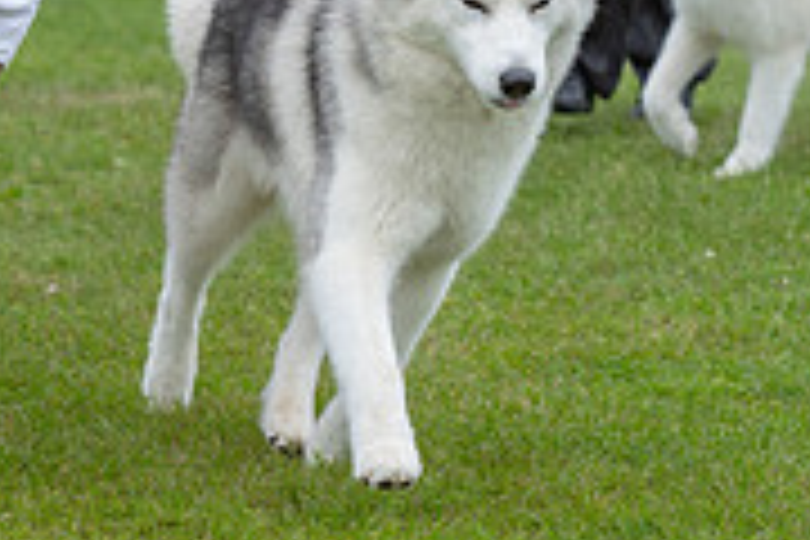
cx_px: 238
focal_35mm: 306
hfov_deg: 6.7
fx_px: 6884
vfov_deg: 4.5
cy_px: -218
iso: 400
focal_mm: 95
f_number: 4.5
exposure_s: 1/1000
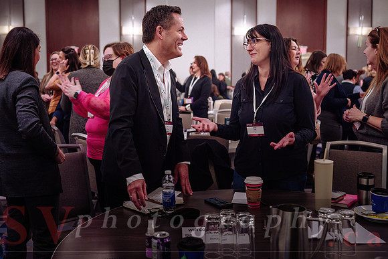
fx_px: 431
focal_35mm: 40
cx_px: 171
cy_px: 118
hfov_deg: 48.3
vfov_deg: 33.4
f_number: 2.8
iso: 1600
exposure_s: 1/100
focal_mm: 35
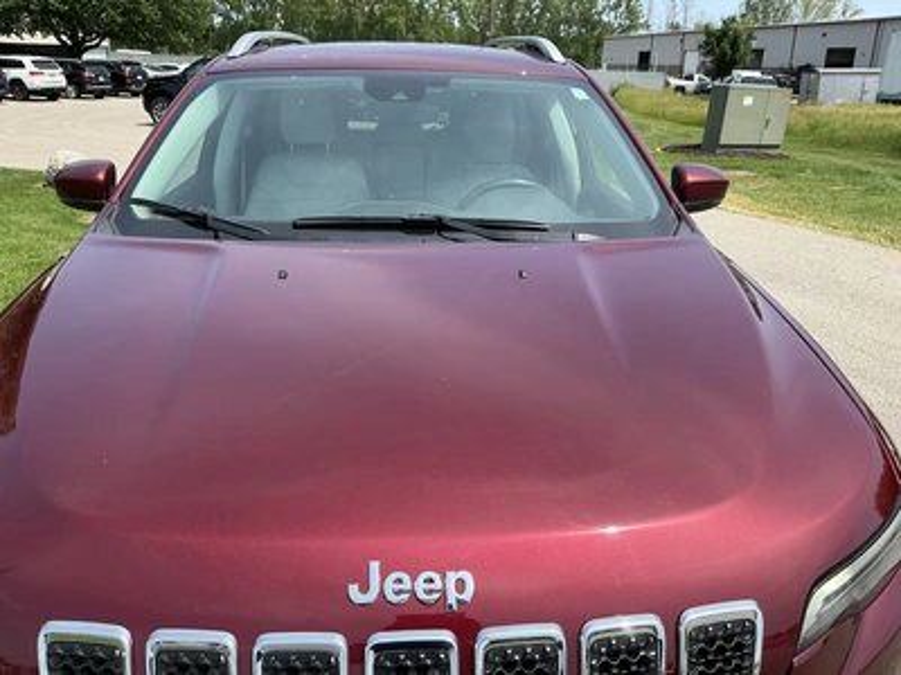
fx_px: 729
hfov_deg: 63.4
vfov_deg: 49.7
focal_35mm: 28
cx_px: 450
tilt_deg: -19.5
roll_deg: -2.3
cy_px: 338
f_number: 1.8
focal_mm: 3
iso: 25
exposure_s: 1/978
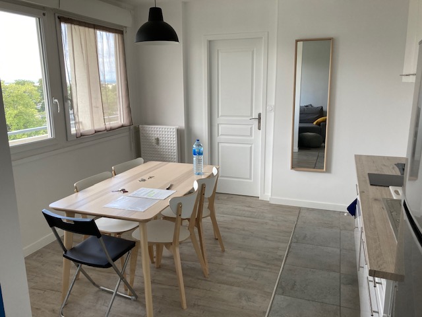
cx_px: 211
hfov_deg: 63.4
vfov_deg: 49.7
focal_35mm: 28
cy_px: 158
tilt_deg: -10.8
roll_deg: +1.1
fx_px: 341
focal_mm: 3.99
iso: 50
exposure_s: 1/121
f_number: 1.8
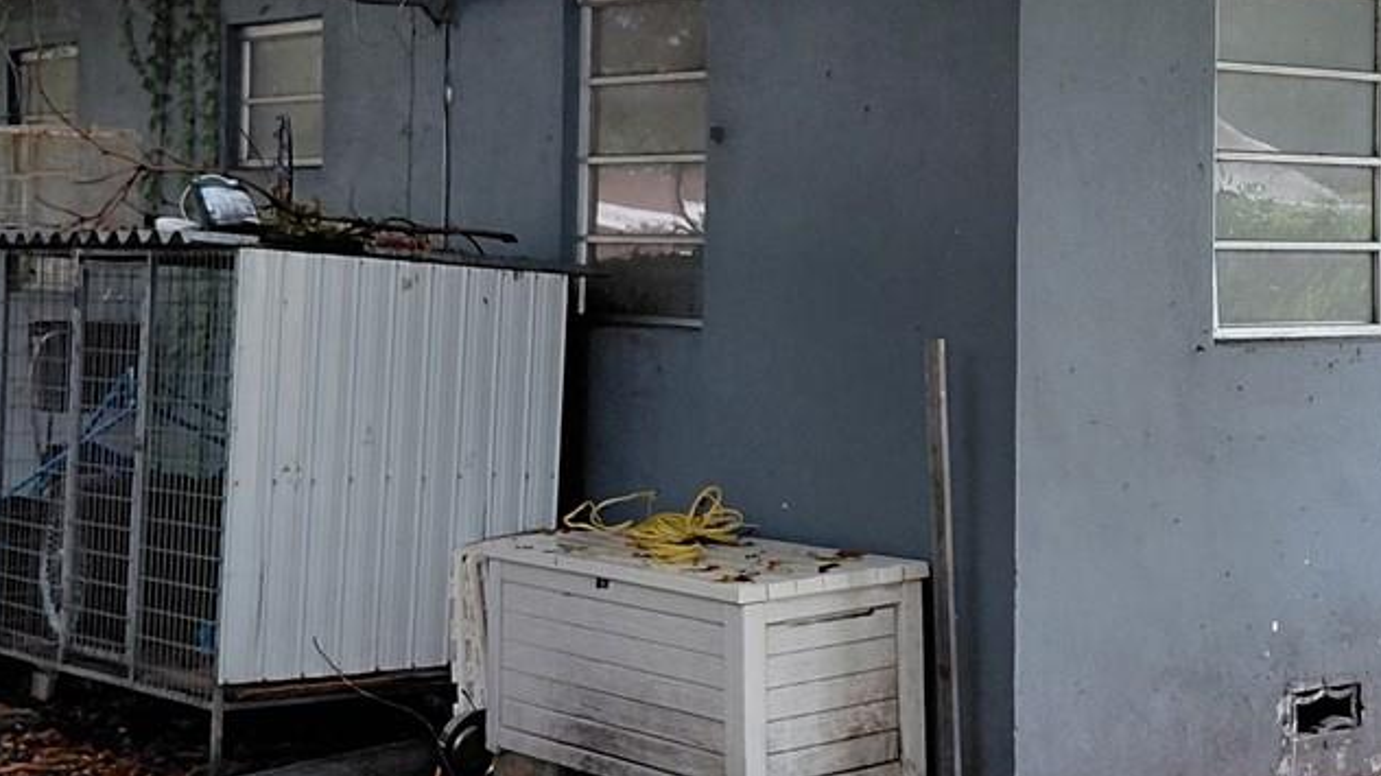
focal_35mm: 69
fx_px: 2526
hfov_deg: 30.2
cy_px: 216
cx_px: 990
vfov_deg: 17.4
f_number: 1.8
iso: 80
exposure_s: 1/120
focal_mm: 4.69
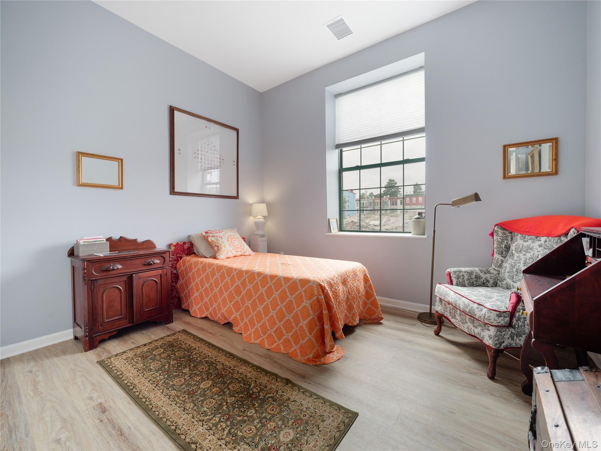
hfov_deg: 102.1
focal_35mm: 14
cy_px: 226
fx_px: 243
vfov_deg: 85.7
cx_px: 300
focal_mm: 7
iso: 800
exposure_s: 1/80
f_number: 3.5
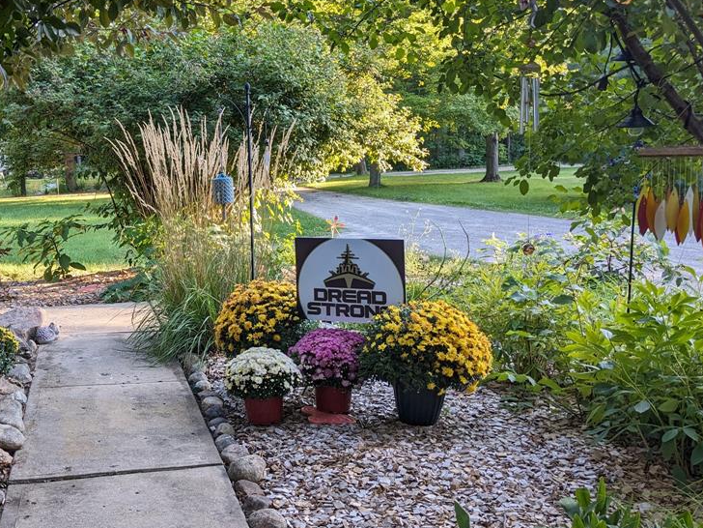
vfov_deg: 37.7
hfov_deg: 48.0
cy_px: 249
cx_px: 223
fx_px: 772
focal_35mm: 38
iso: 50
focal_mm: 4.38
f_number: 1.73
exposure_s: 1/143
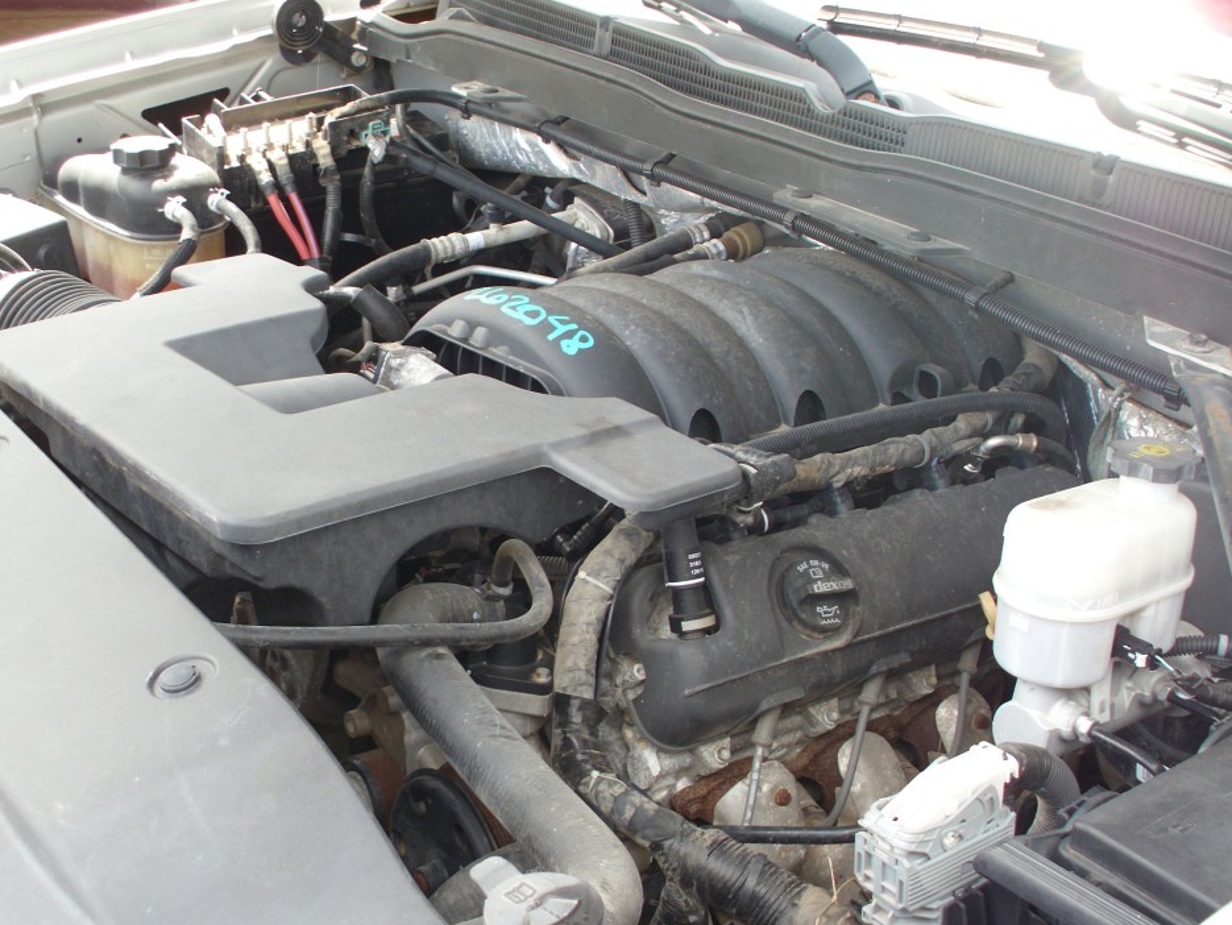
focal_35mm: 52
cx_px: 630
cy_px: 506
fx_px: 1851
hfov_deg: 36.8
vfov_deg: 28.0
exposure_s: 1/94
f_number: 2.9
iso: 50
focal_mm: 6.3
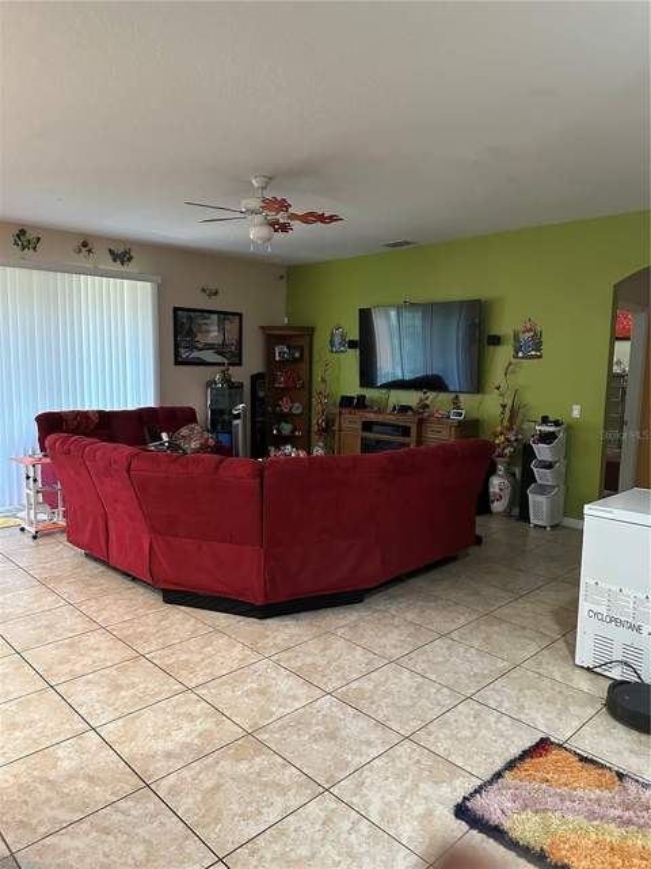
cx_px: 326
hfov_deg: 56.8
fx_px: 602
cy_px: 434
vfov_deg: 71.6
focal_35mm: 24
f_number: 1.78
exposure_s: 1/60
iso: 1000
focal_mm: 6.86
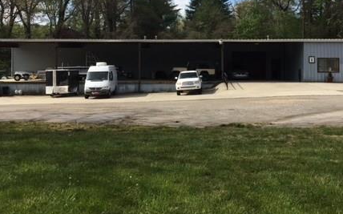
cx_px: 189
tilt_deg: +0.6
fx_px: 430
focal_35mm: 46
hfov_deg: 43.5
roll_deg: -0.3
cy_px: 58
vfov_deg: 27.6
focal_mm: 4.15
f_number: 2.2
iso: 25
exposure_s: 1/1451
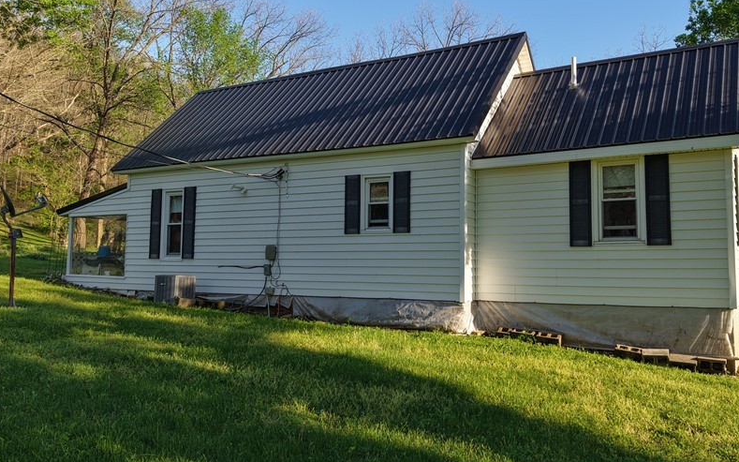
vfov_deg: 38.3
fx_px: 665
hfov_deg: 58.0
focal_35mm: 33
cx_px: 413
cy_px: 216
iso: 150
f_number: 1.8
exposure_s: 1/2000
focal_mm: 8.67
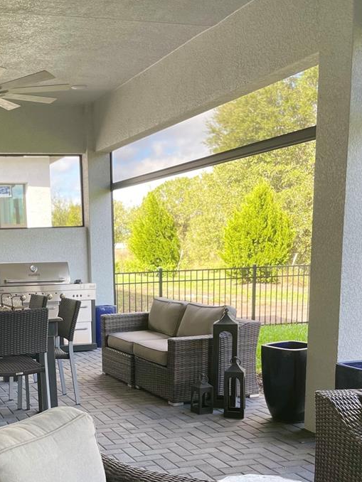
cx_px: 78
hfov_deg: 30.8
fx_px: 641
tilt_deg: -10.5
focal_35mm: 46
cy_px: 380
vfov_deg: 39.7
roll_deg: +2.5
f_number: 1.6
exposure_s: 1/192
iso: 40
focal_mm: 4.2
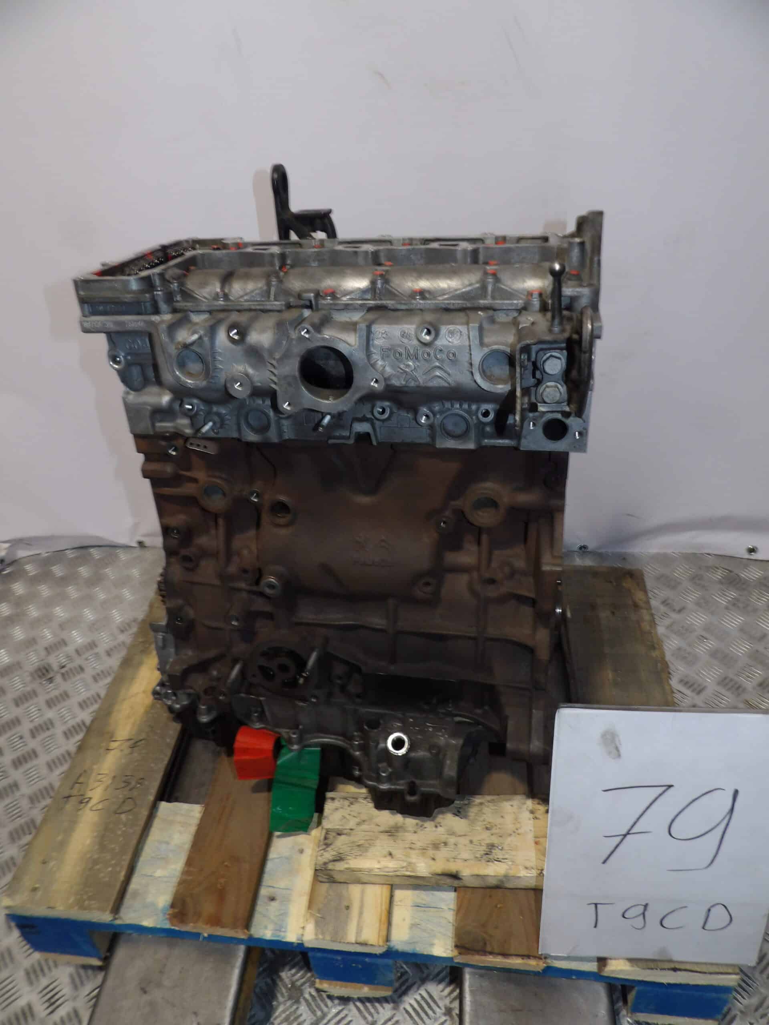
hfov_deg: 56.8
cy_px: 512
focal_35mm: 24
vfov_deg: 71.6
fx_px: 711
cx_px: 384
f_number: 3.2
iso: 200
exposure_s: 1/60
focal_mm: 4.3
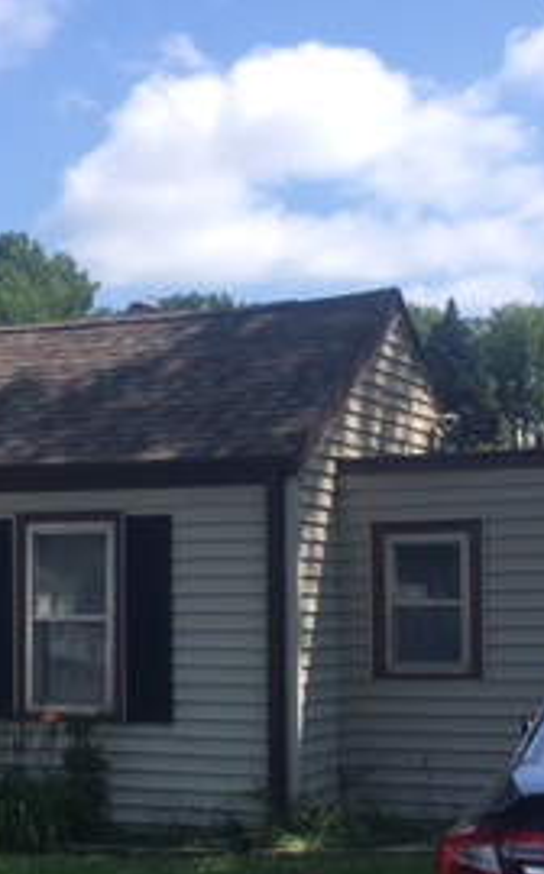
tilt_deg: +0.2
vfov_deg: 28.0
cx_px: 220
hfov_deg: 17.8
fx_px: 1737
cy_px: 592
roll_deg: +0.4
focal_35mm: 73
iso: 25
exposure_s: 1/1054
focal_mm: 4.15
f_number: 2.2
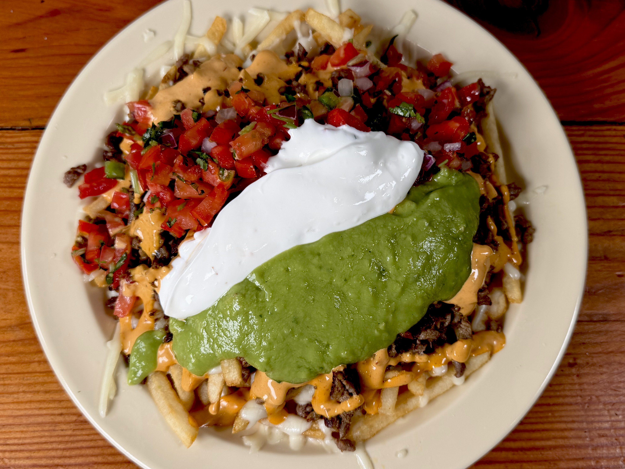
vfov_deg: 30.3
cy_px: 234
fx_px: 867
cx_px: 312
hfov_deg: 39.7
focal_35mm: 48
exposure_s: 1/144
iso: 50
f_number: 1.78
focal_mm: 6.76
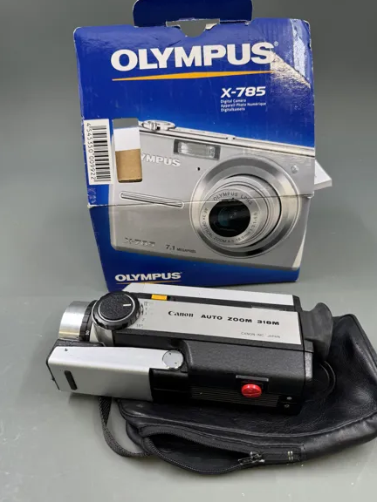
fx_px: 363
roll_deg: +4.0
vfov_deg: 69.4
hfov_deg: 54.9
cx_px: 193
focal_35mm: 25
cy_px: 253
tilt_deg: -37.2
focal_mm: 6.76
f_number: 1.78
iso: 50
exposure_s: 1/130
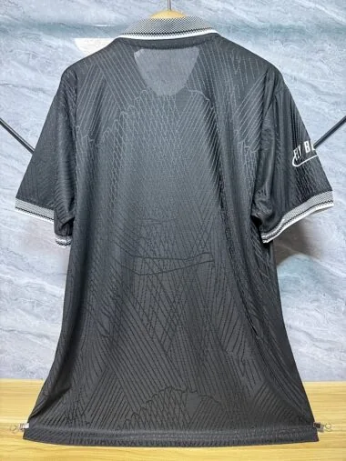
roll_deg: +0.0
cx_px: 173
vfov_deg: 71.6
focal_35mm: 24
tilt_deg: -2.3
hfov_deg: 56.8
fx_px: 320
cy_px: 230
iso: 500
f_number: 1.78
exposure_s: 1/50
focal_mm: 6.76
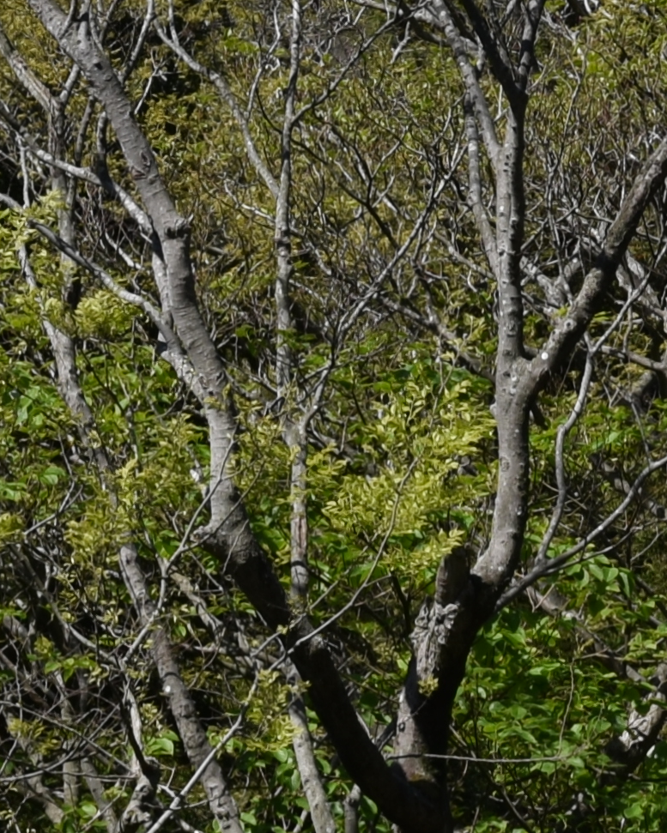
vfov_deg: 4.4
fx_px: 10732
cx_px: 2161
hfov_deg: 3.5
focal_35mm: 435
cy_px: -865
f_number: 9
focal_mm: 50
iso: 100
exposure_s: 1/320
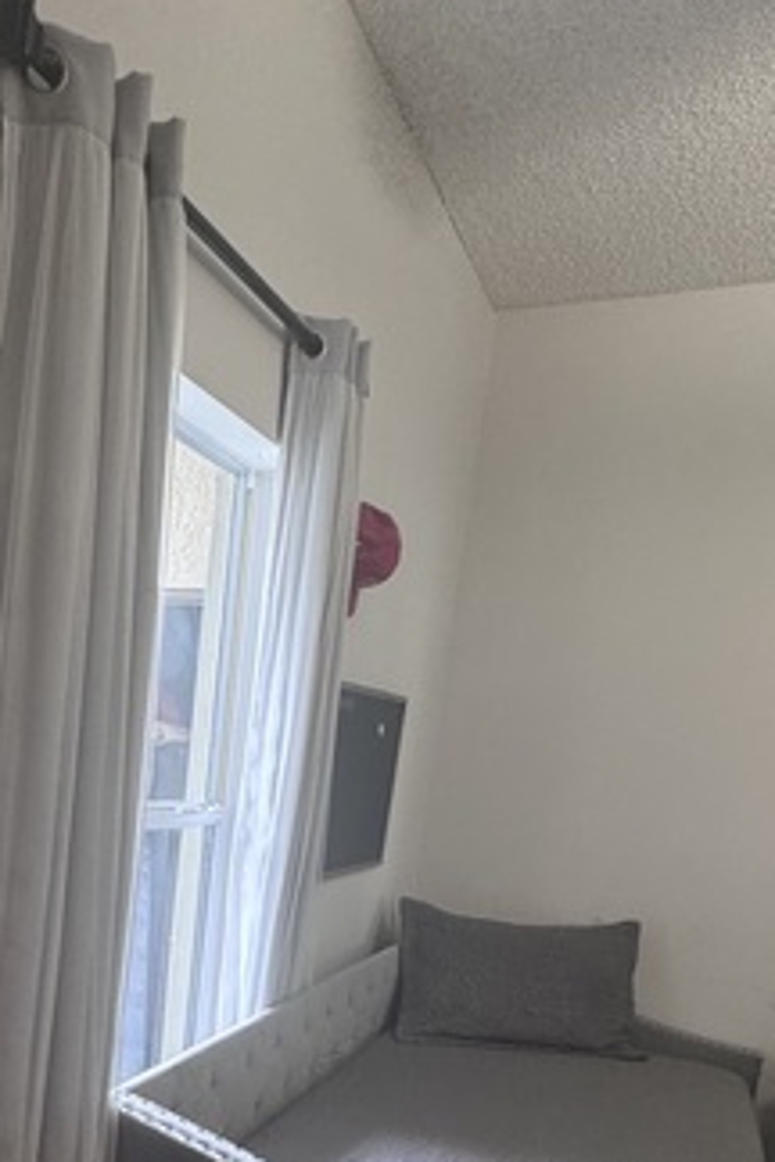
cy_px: 920
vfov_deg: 57.6
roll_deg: -5.9
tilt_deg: -10.5
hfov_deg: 42.4
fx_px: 969
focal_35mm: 30
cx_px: 205
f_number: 2.2
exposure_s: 1/60
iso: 500
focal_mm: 2.22
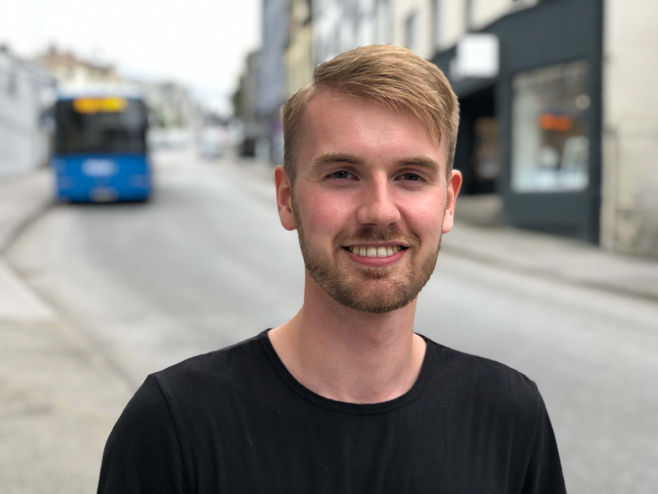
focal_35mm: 57
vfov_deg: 25.7
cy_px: 247
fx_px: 1083
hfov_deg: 33.8
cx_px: 329
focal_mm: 6.6
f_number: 2.8
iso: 25
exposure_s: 1/60
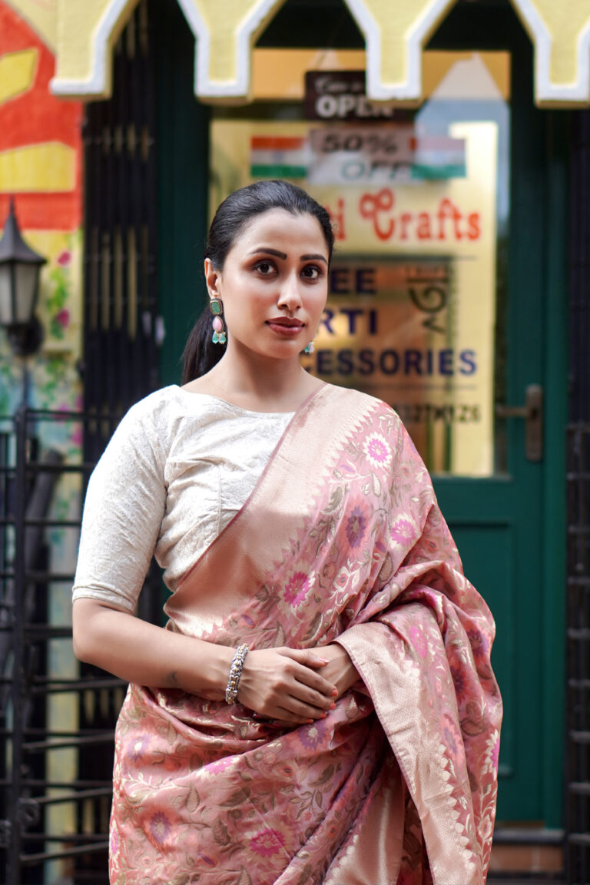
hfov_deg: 37.9
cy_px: 442
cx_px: 295
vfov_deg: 54.4
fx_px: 860
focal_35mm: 35
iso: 100
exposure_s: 1/160
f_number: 8
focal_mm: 35
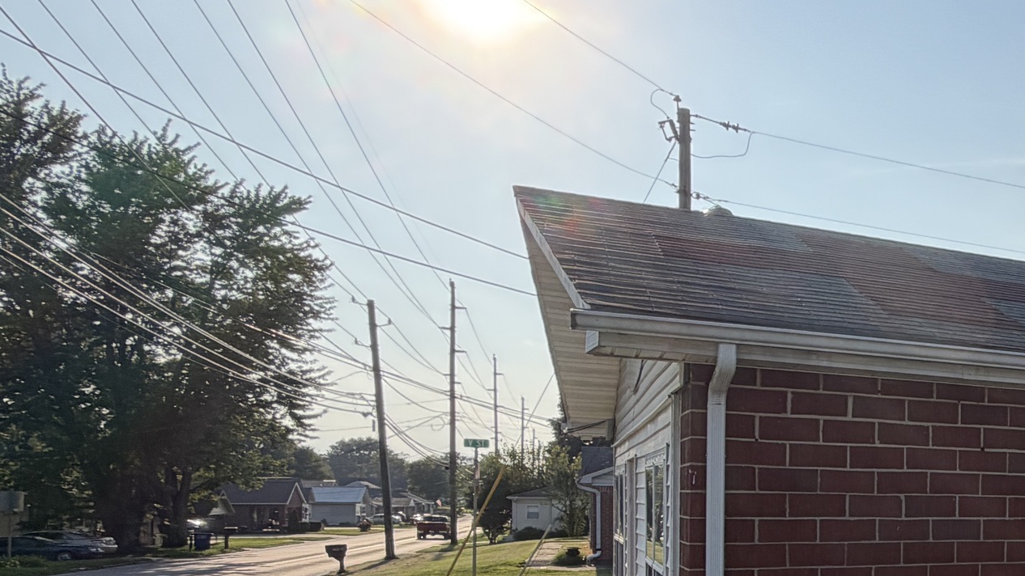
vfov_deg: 30.7
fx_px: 1006
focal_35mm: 37
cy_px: 510
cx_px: 1238
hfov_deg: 39.0
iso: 20
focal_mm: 2.22
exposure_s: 1/830
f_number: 2.2
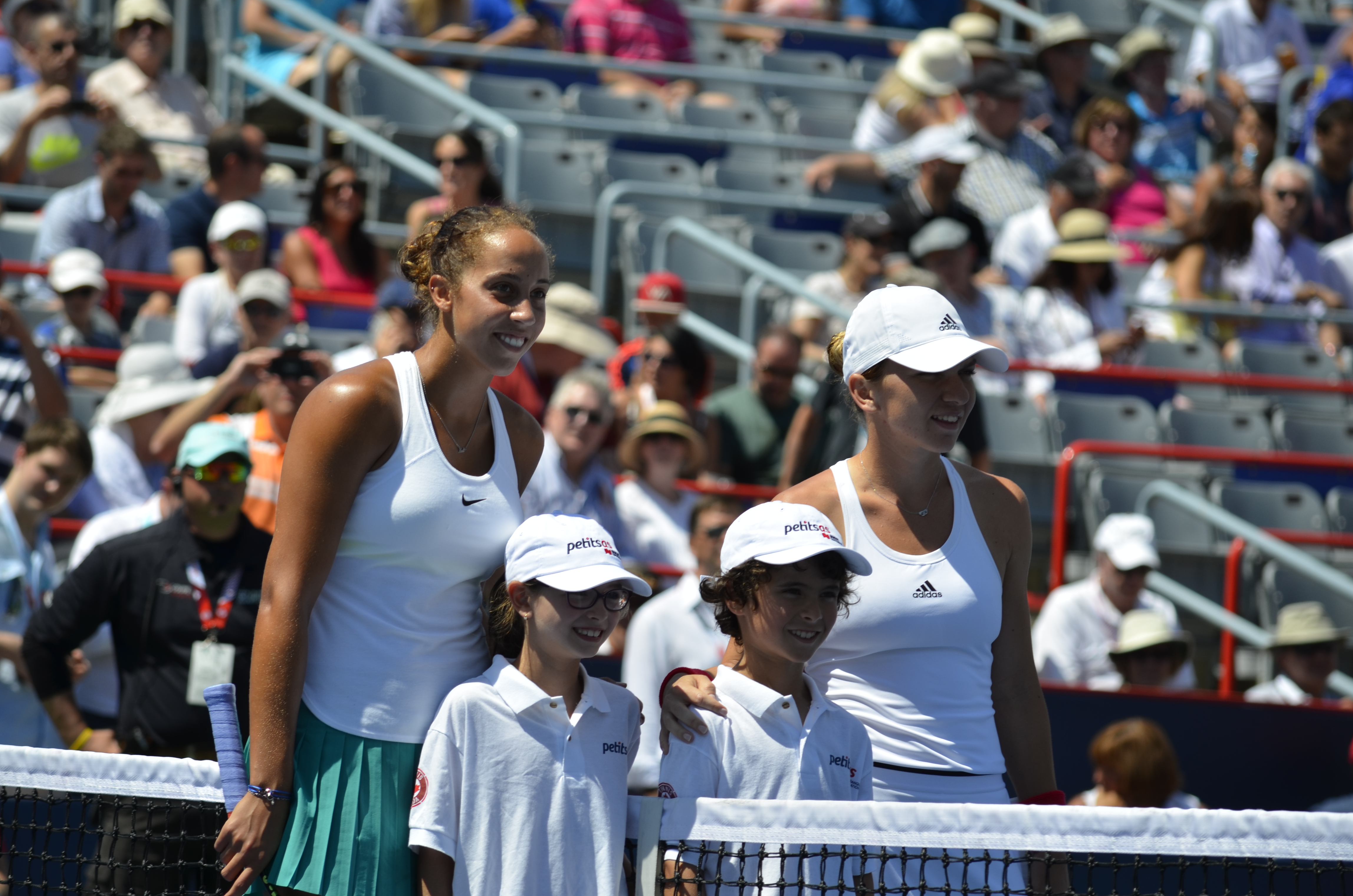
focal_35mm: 290
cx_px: 641
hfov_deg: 7.1
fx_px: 10877
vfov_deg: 4.7
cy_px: 464
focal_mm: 180
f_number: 5
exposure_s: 1/800
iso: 100
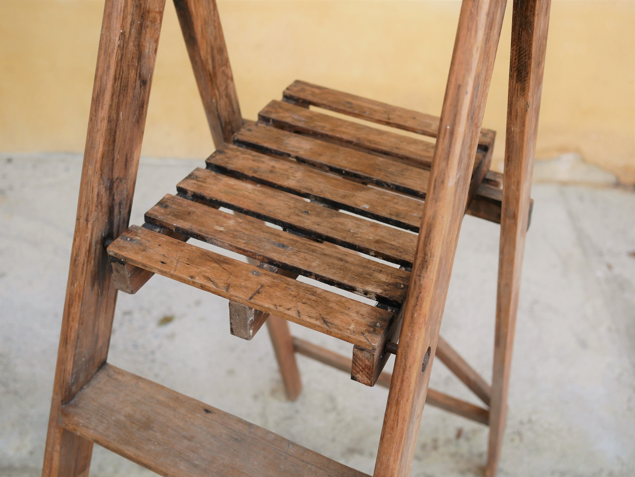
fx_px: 734
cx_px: 318
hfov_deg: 46.8
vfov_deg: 36.0
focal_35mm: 40
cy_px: 238
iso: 200
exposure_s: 1/250
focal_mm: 20
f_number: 2.5
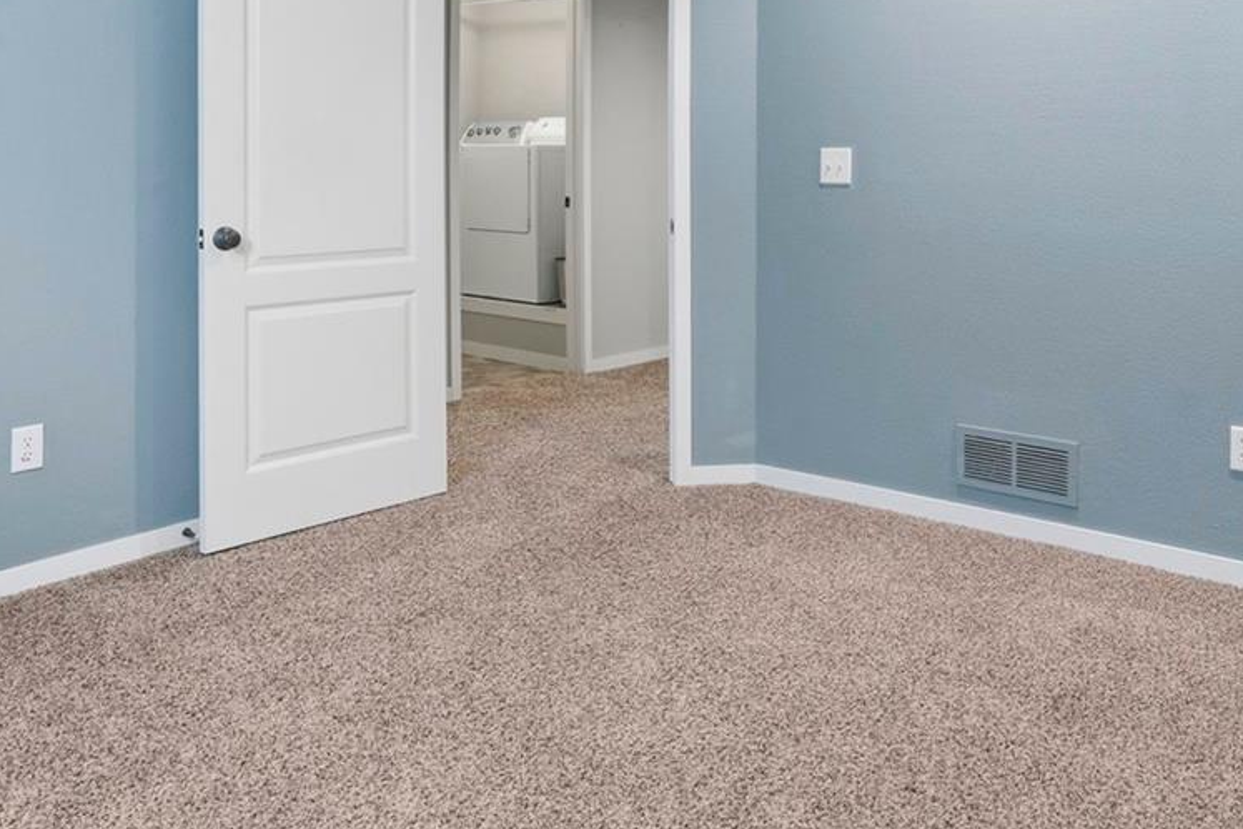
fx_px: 1036
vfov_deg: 41.0
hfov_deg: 61.2
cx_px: 765
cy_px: 121
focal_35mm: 30
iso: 320
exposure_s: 1/5
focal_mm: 14
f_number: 9
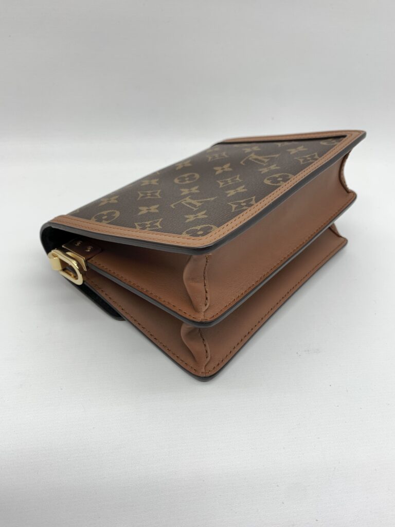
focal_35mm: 26
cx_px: 198
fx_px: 396
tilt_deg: -37.7
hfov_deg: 53.1
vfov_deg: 67.3
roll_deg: -2.8
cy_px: 264
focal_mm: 4.25
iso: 32
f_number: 1.8
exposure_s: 1/100
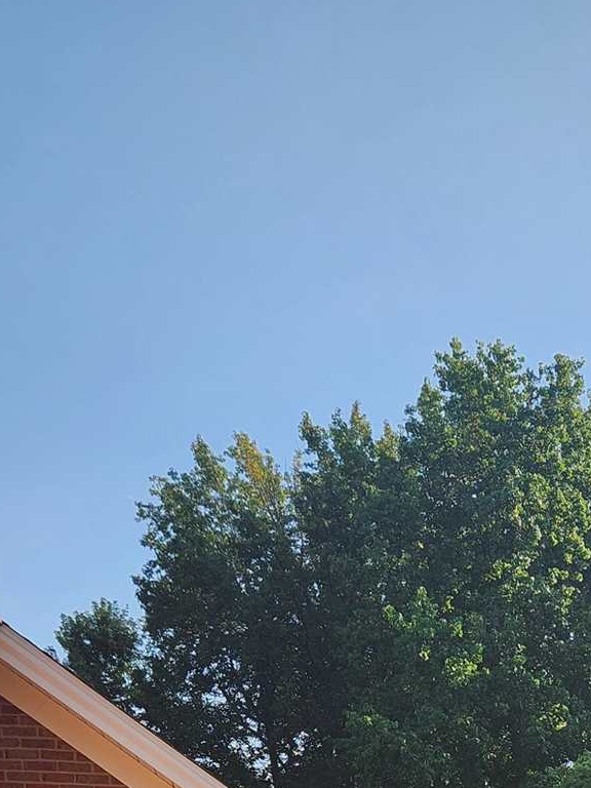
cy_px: 1154
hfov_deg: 19.7
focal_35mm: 69
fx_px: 1571
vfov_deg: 23.2
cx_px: 758
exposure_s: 1/1387
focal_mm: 5.4
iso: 20
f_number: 1.8
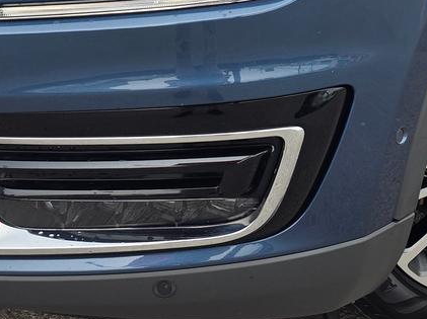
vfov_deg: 20.2
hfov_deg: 27.8
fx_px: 863
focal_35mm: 70
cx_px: 209
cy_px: -18
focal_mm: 6.3
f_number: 1.7
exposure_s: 1/1033
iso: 40
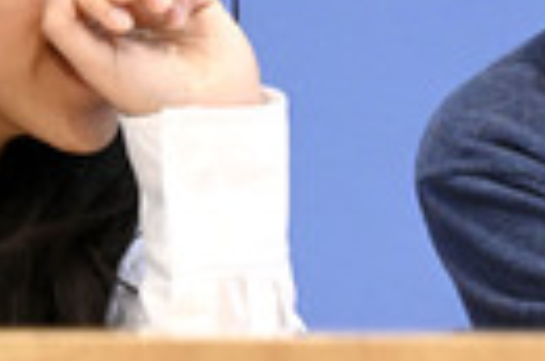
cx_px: 358
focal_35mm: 243
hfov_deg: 8.5
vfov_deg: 5.6
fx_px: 3670
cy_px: 71
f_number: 5
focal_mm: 70
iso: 4000
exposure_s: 1/640
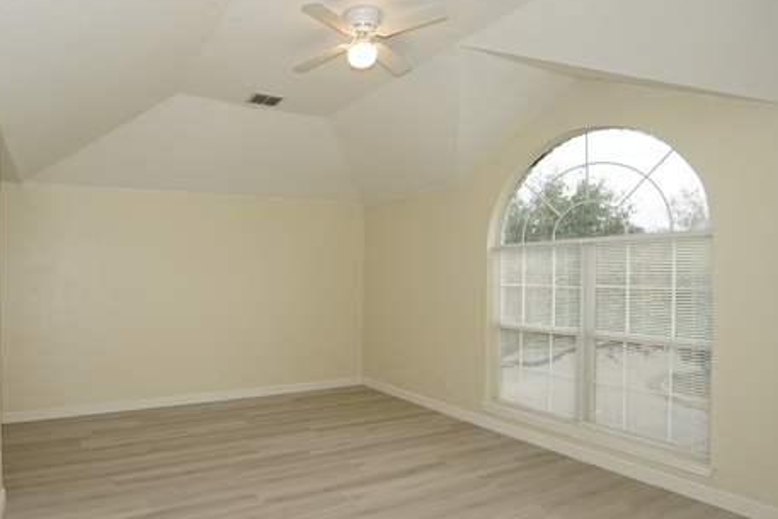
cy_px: 283
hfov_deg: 79.4
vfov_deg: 59.4
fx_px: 454
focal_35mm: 21
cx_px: 283
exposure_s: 1/160
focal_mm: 10
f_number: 4
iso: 400
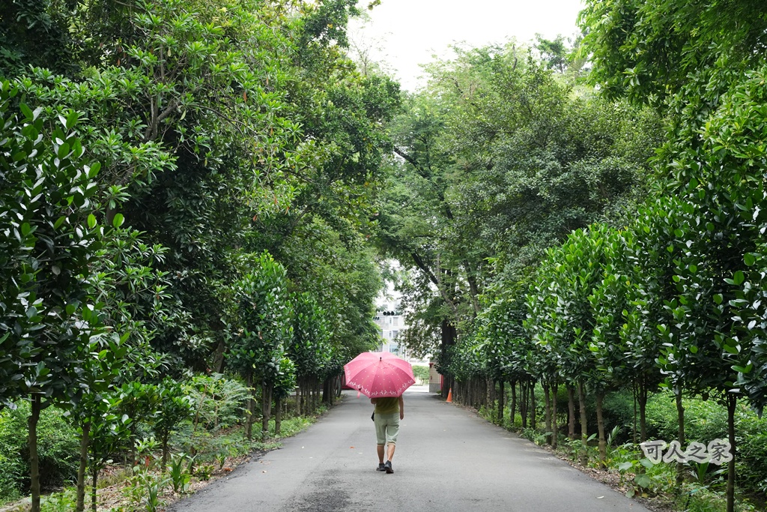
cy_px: 256
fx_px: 1183
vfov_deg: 24.4
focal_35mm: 56
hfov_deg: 35.9
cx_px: 384
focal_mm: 55.5
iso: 2500
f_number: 8
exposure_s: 1/500
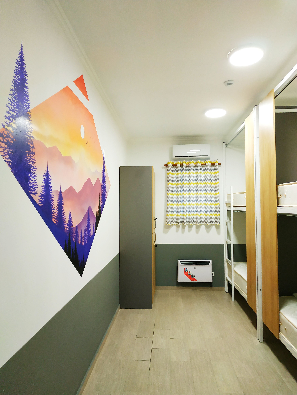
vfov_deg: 71.6
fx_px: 275
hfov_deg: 56.8
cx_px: 148
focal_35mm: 24
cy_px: 198
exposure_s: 1/24
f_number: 1.9
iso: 320
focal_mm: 3.94
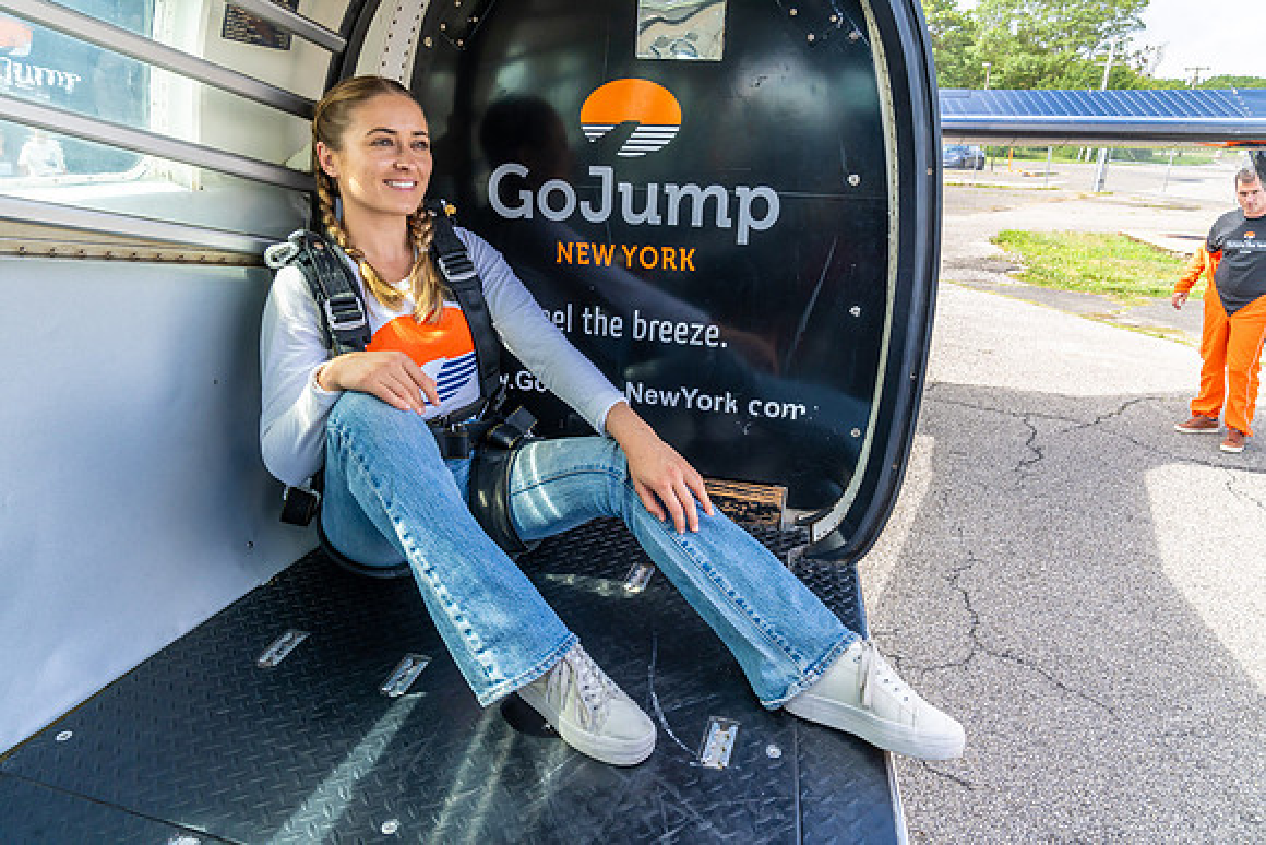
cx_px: 633
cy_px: 422
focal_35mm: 24
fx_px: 844
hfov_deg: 73.7
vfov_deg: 53.2
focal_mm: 24
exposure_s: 1/320
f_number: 7.1
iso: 640
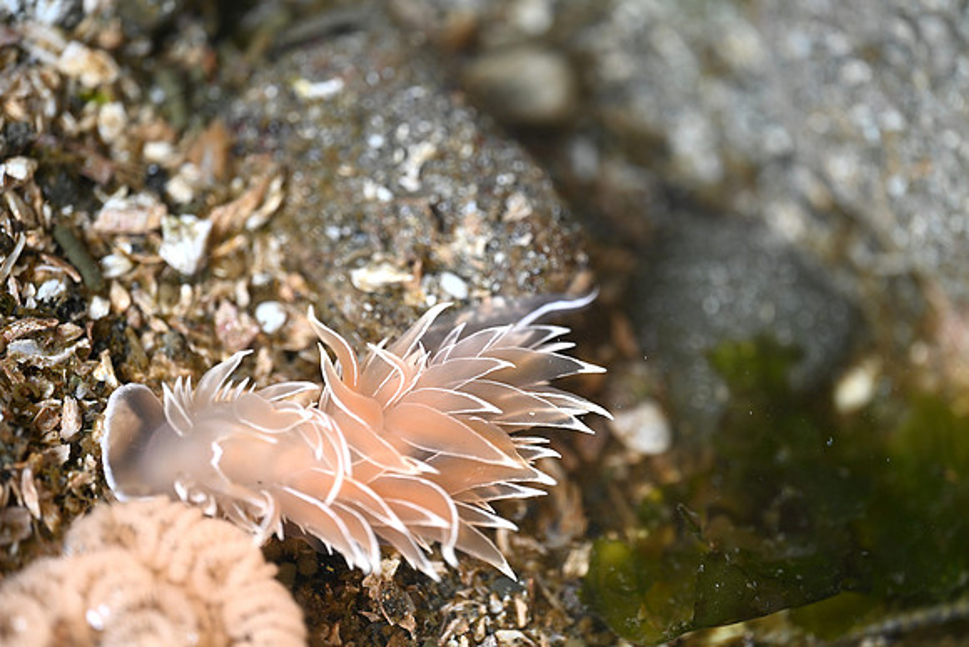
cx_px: 484
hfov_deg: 19.5
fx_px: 2827
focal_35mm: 105
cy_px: 324
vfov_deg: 13.0
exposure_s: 1/125
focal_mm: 105
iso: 450
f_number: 3.2
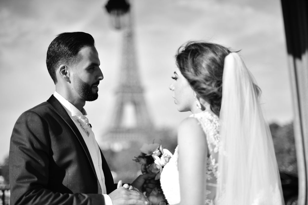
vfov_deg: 27.0
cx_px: 154
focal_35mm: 50
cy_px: 102
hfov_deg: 39.6
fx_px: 428
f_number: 1.4
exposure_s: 1/5000
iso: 100
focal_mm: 50
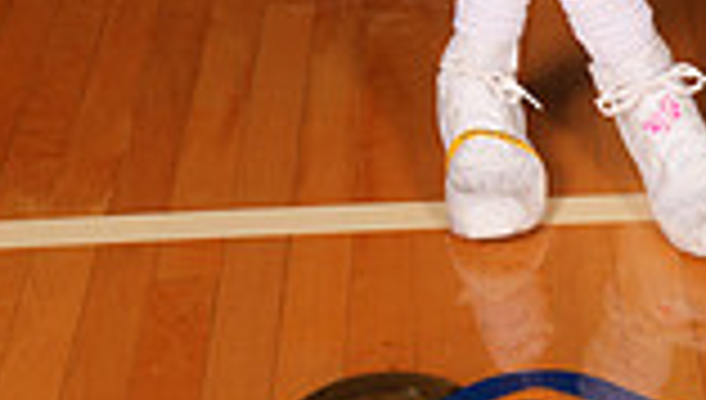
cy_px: -836
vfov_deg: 7.6
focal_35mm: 139
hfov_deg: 15.4
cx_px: 308
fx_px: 2607
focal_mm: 36
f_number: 6.3
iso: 100
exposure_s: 1/100
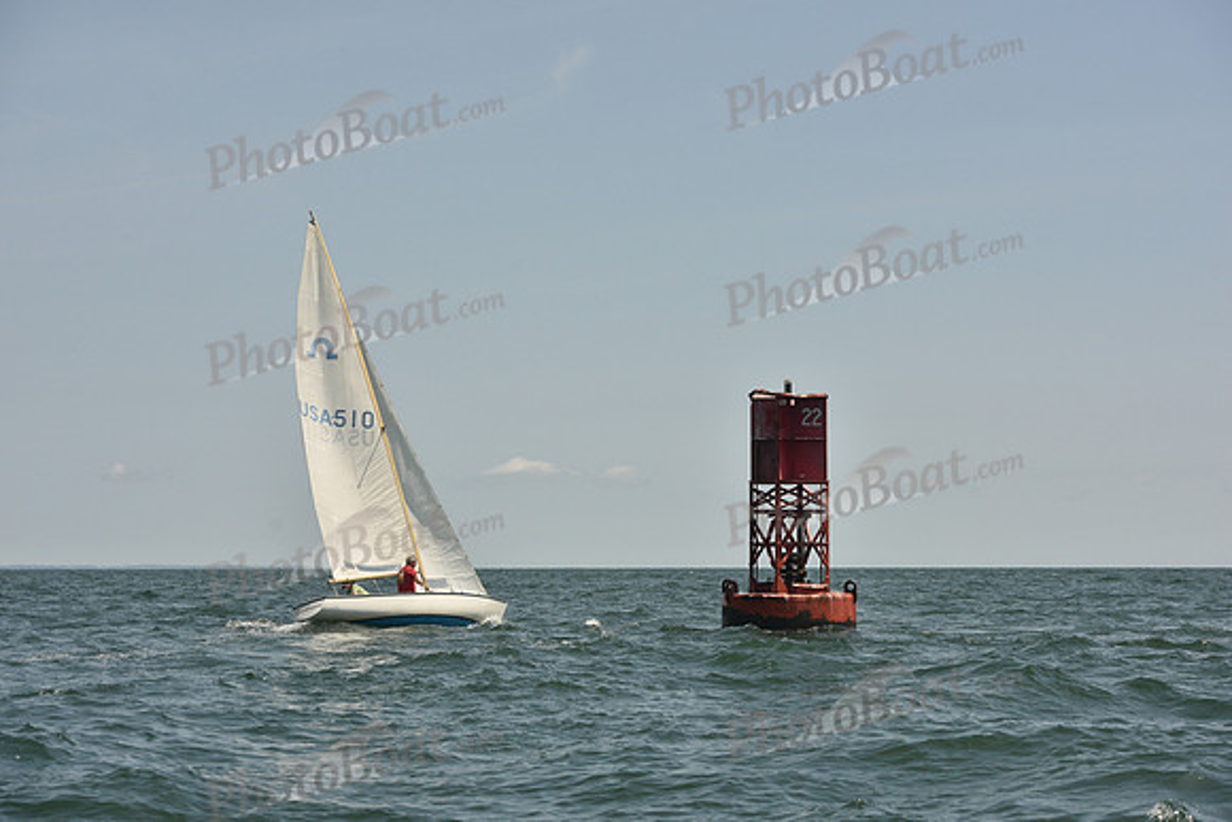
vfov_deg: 17.1
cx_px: 616
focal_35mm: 80
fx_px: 2738
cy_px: 411
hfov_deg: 25.4
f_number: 8
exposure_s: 1/1000
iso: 320
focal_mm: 80
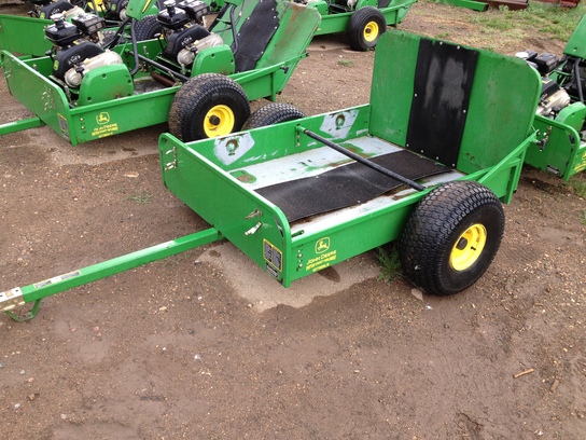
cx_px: 293
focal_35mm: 35
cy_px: 220
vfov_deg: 40.7
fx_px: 593
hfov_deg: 52.6
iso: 50
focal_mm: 4.28
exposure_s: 1/130
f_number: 2.4
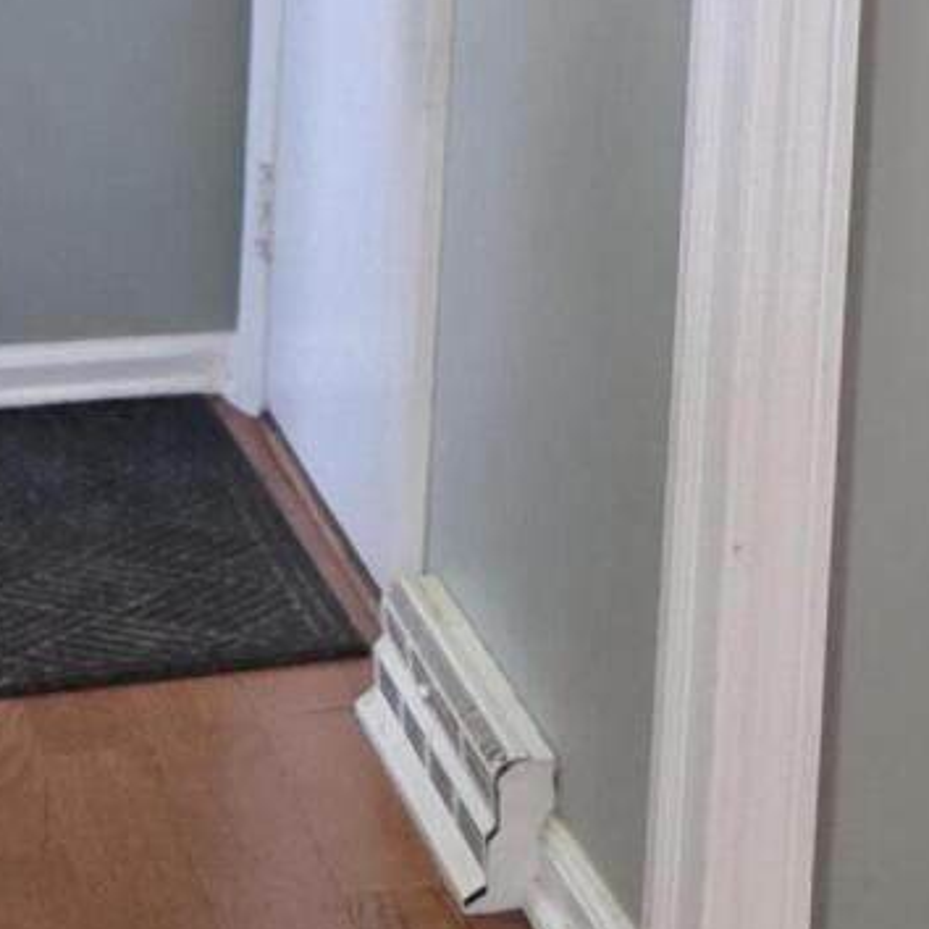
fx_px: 3492
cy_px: -336
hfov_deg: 14.4
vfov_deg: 14.4
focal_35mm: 115
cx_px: 1278
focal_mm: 5.4
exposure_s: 1/120
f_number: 1.8
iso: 400
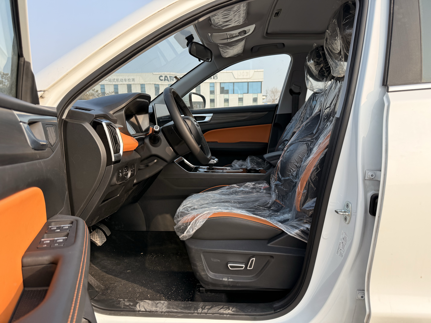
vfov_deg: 56.8
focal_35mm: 24
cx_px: 216
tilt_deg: -8.6
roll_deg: +0.3
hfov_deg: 71.6
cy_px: 162
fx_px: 299
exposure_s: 1/1618
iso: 100
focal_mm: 6.76
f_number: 1.78
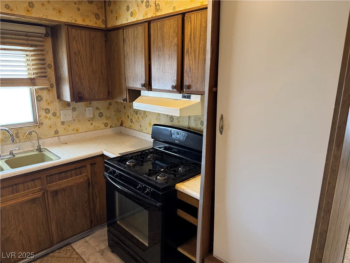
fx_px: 243
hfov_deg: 71.6
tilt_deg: -13.8
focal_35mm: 24
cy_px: 132
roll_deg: -1.4
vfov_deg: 56.8
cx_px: 175
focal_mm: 6.76
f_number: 1.78
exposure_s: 1/60
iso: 500
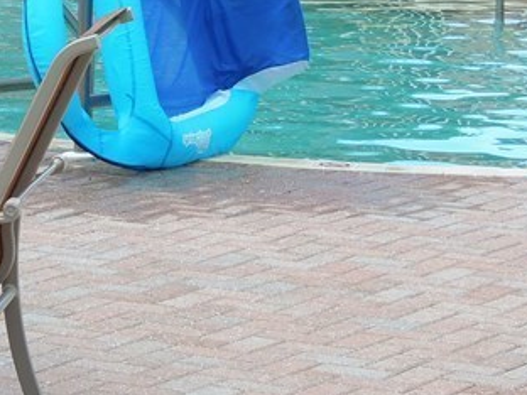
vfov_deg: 6.5
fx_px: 3502
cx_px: -17
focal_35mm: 230
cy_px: 101
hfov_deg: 8.6
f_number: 3.9
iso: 100
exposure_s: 1/250
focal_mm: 12.4
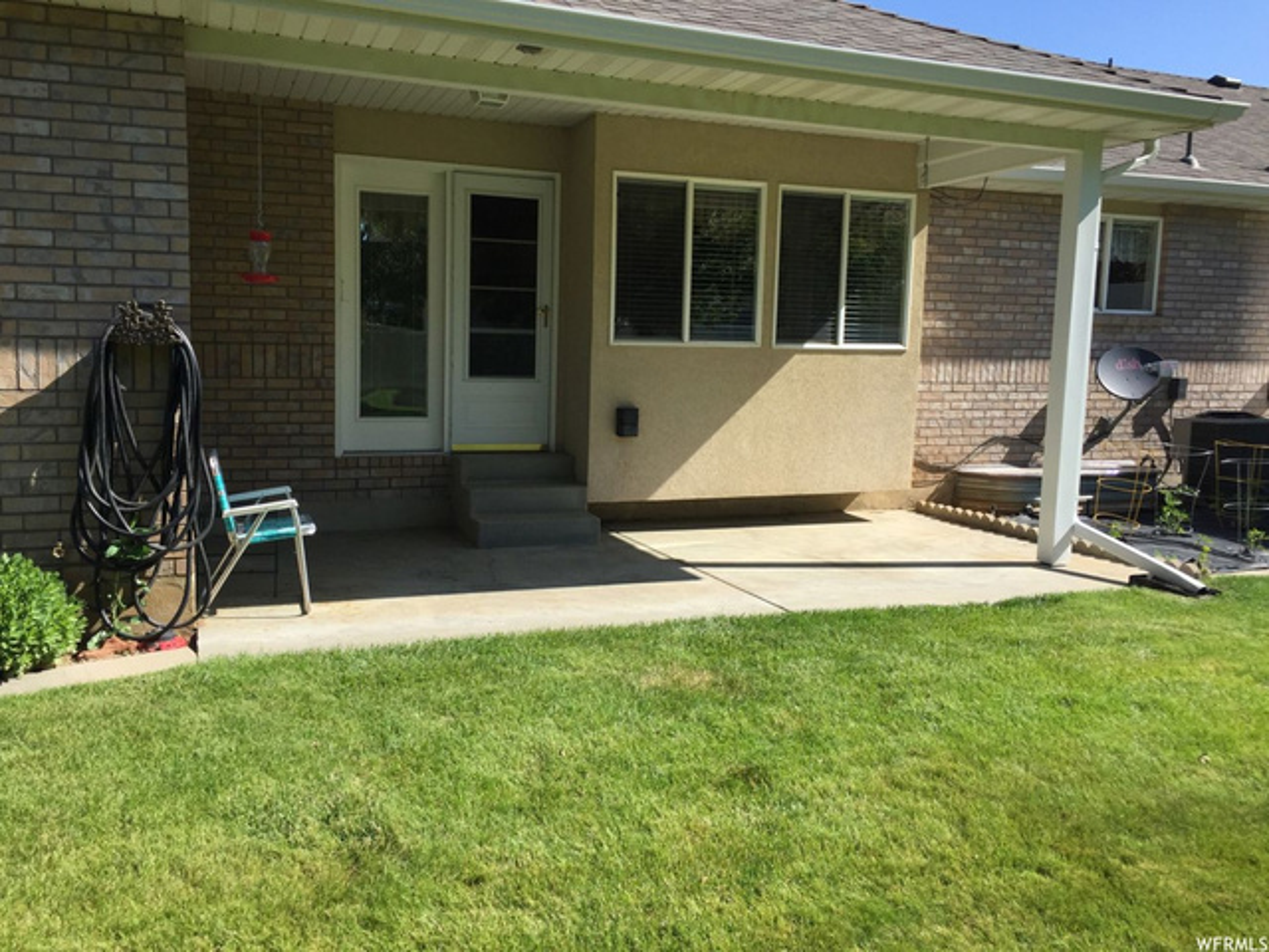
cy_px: 476
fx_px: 1063
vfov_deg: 48.2
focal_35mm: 29
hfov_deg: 61.7
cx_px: 634
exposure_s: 1/1464
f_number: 2.2
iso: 32
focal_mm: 4.15
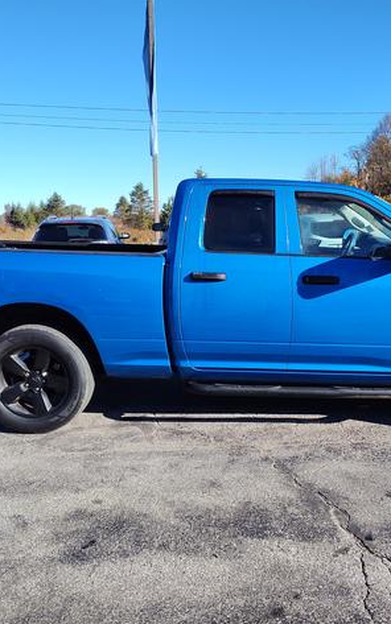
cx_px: 247
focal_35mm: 33
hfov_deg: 38.1
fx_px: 562
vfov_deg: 58.1
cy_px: 310
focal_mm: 5.56
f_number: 1.88
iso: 100
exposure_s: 1/1722
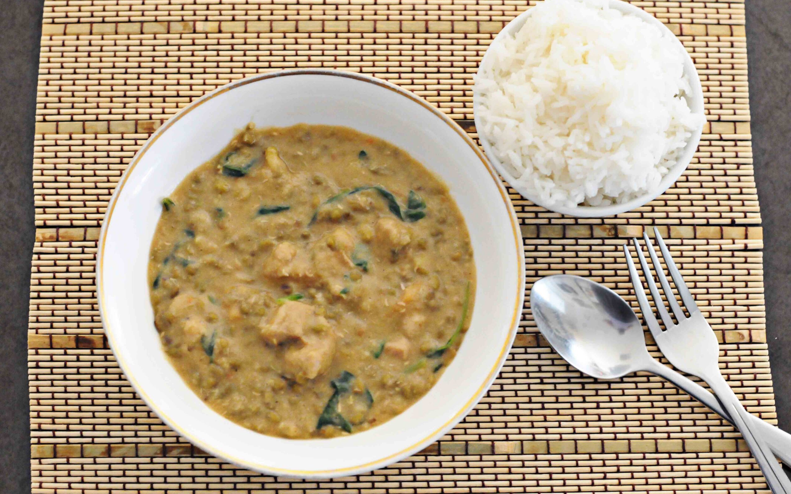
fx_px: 1660
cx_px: 398
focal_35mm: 77
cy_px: 246
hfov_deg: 26.8
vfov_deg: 16.9
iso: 3200
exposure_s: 1/60
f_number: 4.5
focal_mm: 50
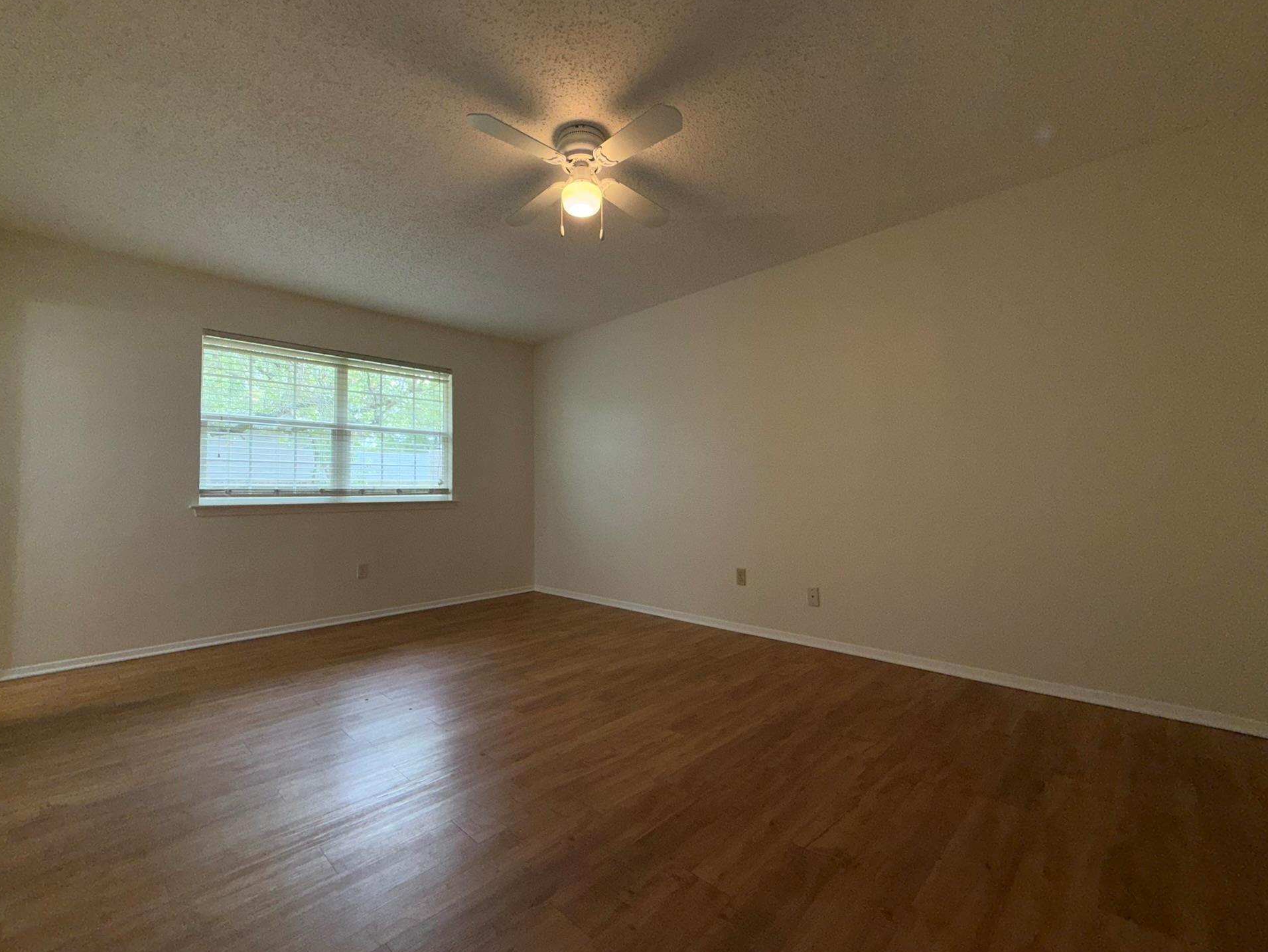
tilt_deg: +2.3
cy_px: 471
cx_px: 621
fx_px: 550
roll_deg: +0.6
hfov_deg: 98.1
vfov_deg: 81.8
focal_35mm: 15
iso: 40
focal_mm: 2.22
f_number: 2.2
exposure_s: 1/122
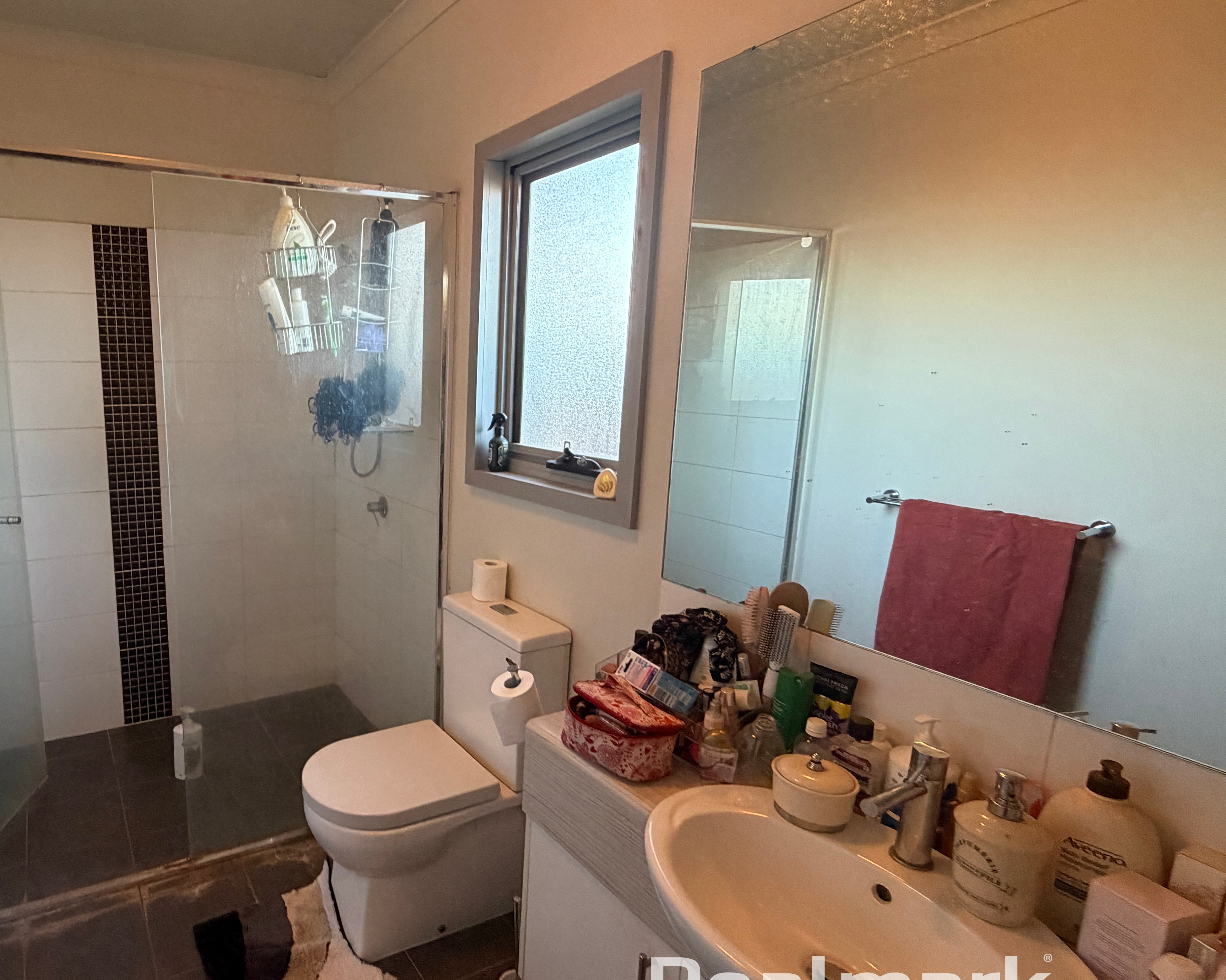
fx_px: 726
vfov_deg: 68.1
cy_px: 498
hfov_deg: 76.7
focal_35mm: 20
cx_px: 369
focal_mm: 2.22
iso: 400
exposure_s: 1/50
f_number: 2.2
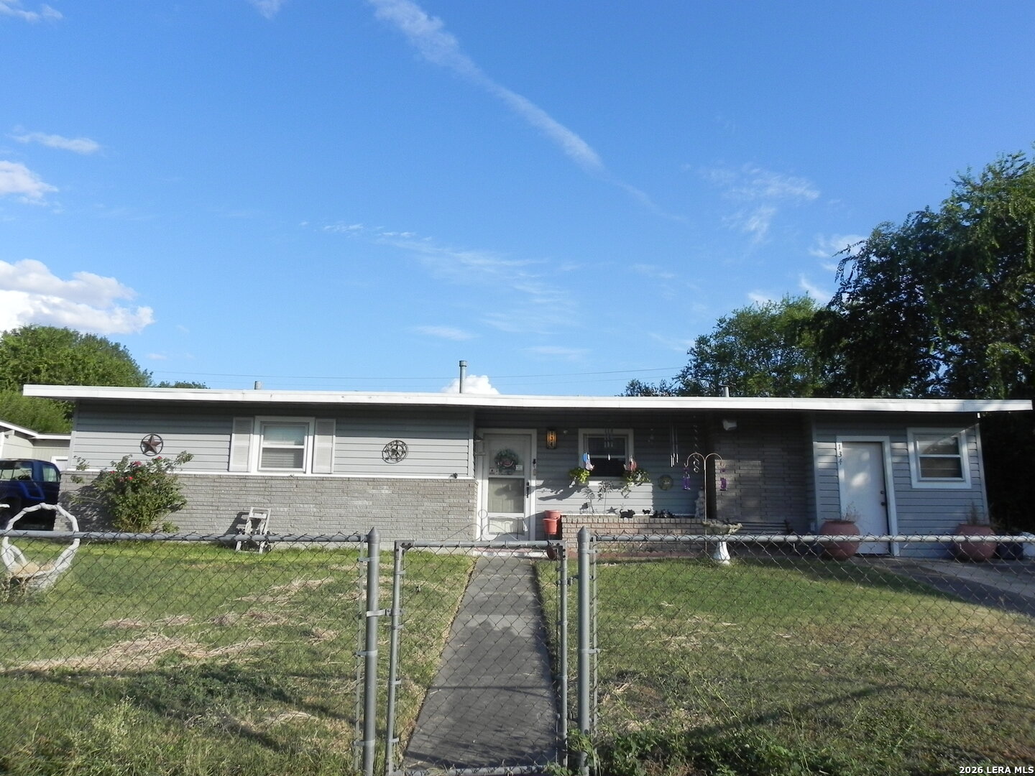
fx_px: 777
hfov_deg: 67.3
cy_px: 388
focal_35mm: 26
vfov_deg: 53.1
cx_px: 518
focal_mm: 4.6
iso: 160
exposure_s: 1/370
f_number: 7.1
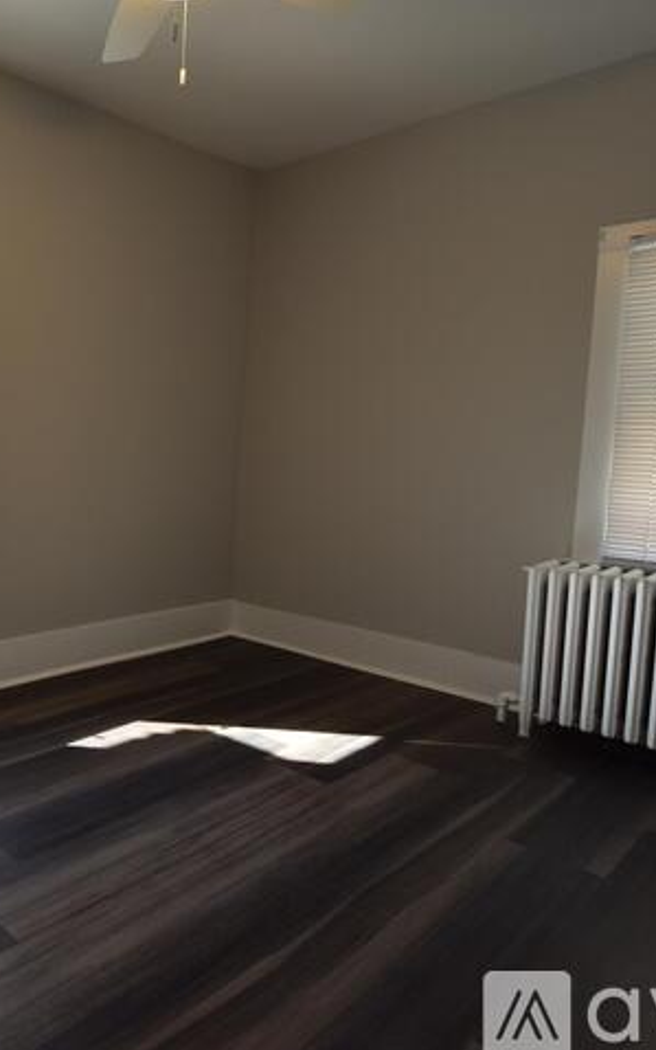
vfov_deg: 74.8
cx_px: 15
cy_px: 510
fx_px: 686
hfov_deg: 44.3
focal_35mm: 24
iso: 400
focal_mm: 10
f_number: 5
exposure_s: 1/100
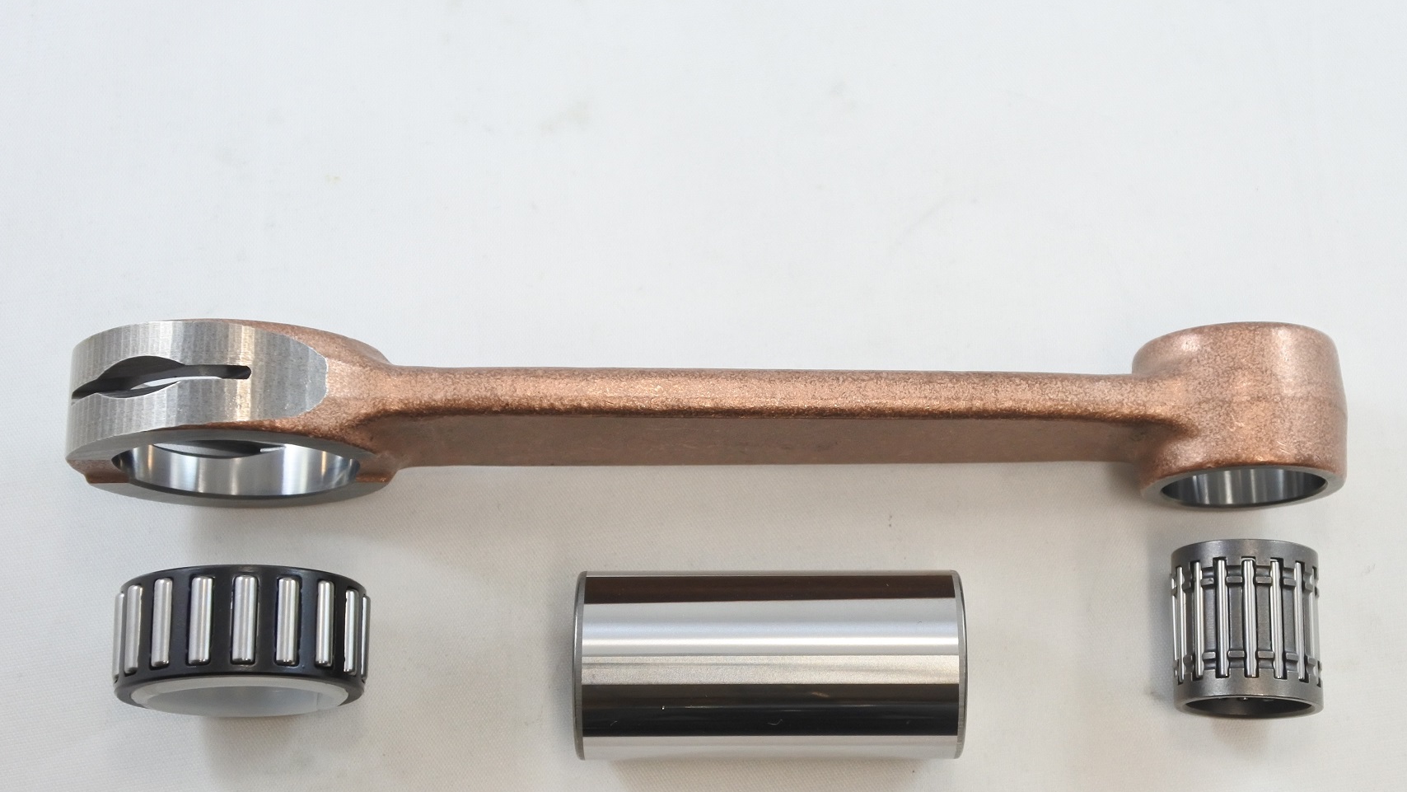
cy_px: 457
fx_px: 1828
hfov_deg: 42.1
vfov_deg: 24.4
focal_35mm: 49
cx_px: 702
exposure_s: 1/125
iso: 500
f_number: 4.5
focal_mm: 17.2
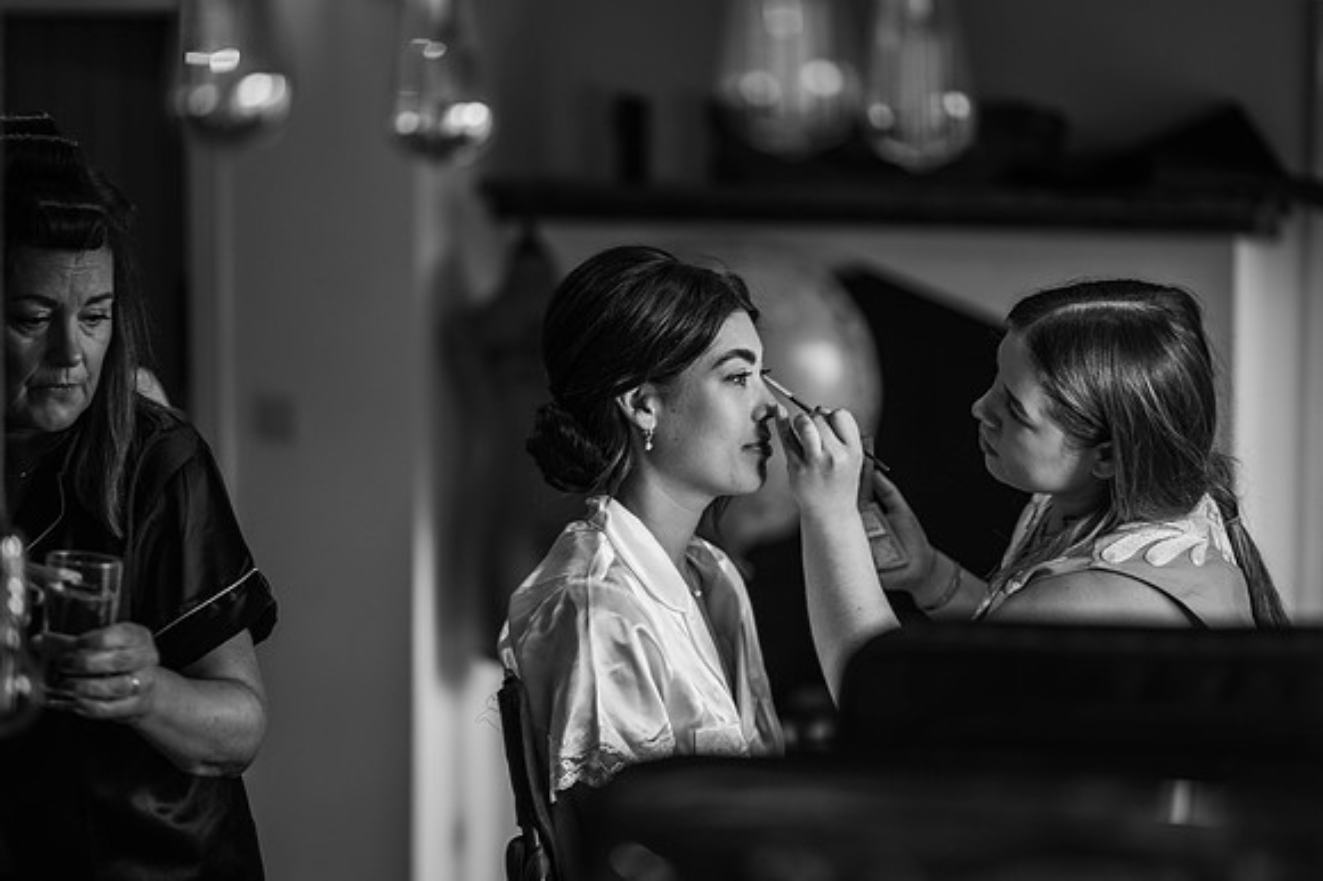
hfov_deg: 23.9
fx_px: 3122
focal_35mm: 85
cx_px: 662
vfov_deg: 16.1
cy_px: 440
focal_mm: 85
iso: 125
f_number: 1.8
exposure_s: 1/200
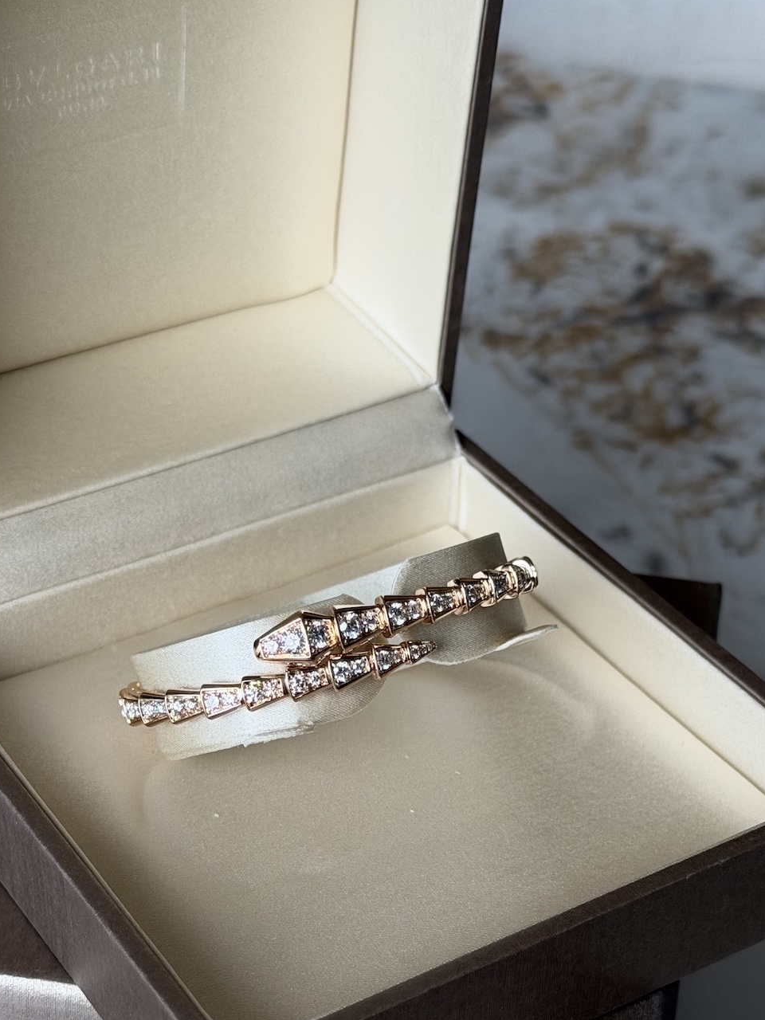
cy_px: 633
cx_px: 353
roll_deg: -0.3
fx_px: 1768
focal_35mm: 60
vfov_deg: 32.0
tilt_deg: -41.7
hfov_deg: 24.4
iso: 100
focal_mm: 6.76
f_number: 1.78
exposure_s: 1/72
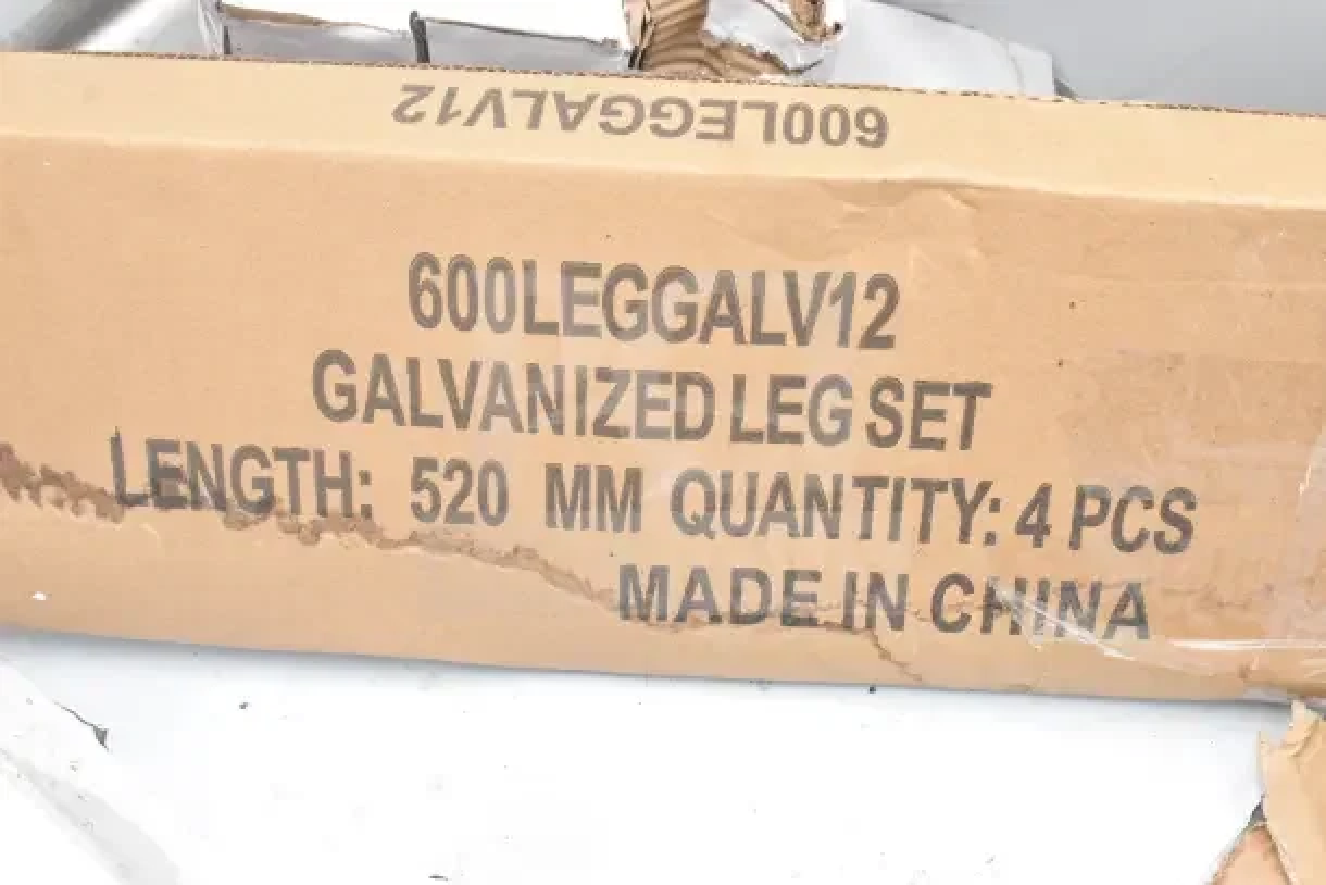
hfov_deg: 33.4
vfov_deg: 22.6
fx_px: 2210
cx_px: 663
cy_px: 442
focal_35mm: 60
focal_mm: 40
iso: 6400
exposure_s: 1/1000
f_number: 16
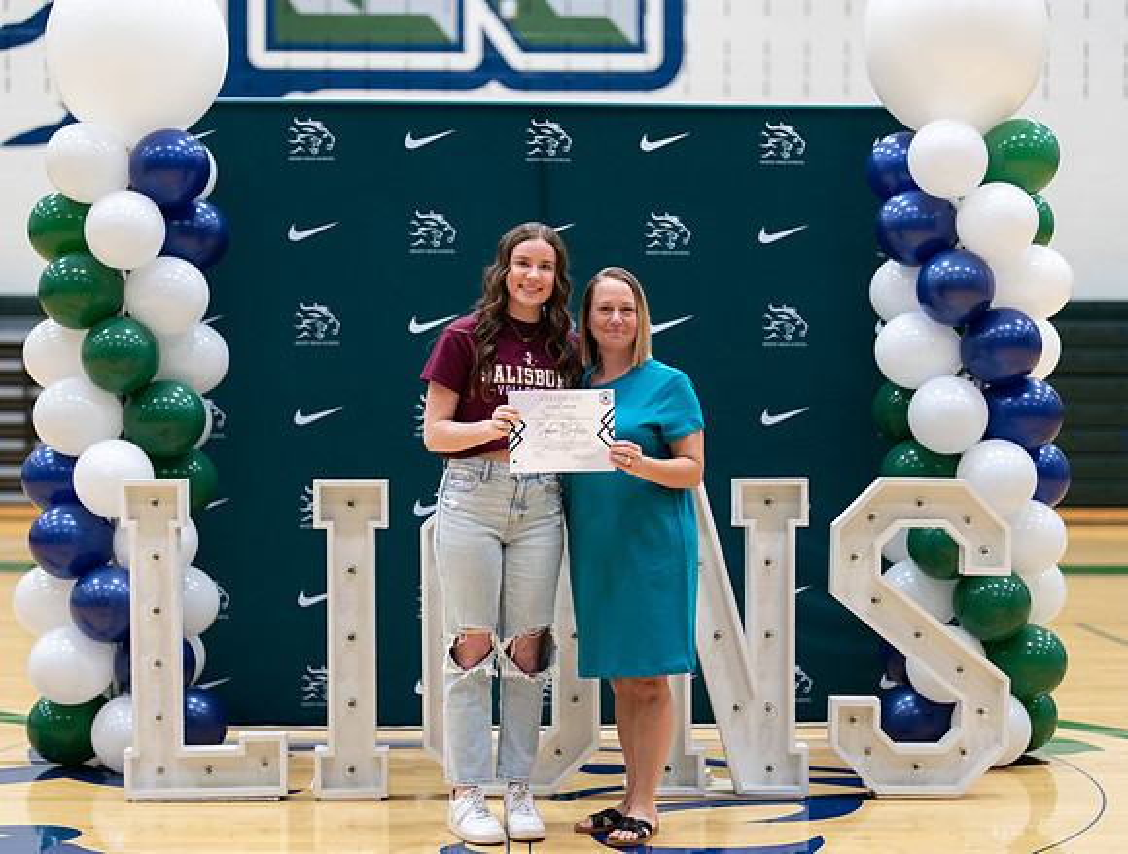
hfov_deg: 29.7
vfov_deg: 22.7
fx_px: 2125
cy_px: 491
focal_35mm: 65
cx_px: 549
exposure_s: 1/320
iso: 400
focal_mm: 50
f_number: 1.2
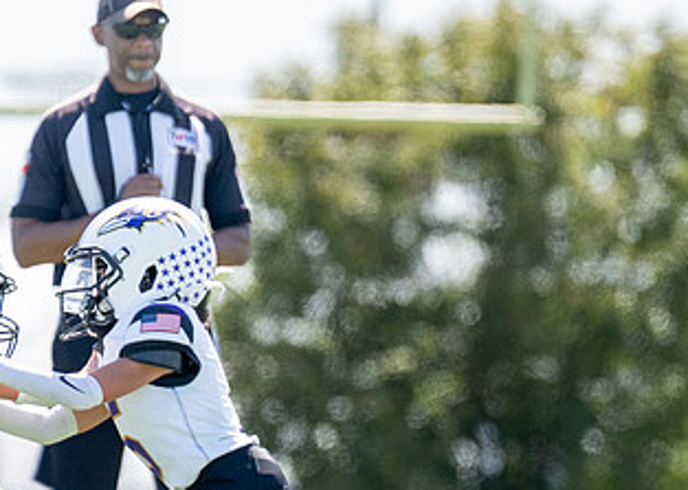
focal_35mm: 773
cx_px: 278
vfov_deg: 1.9
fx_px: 15091
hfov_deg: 2.6
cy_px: 407
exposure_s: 1/3200
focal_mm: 200
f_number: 2.8
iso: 250
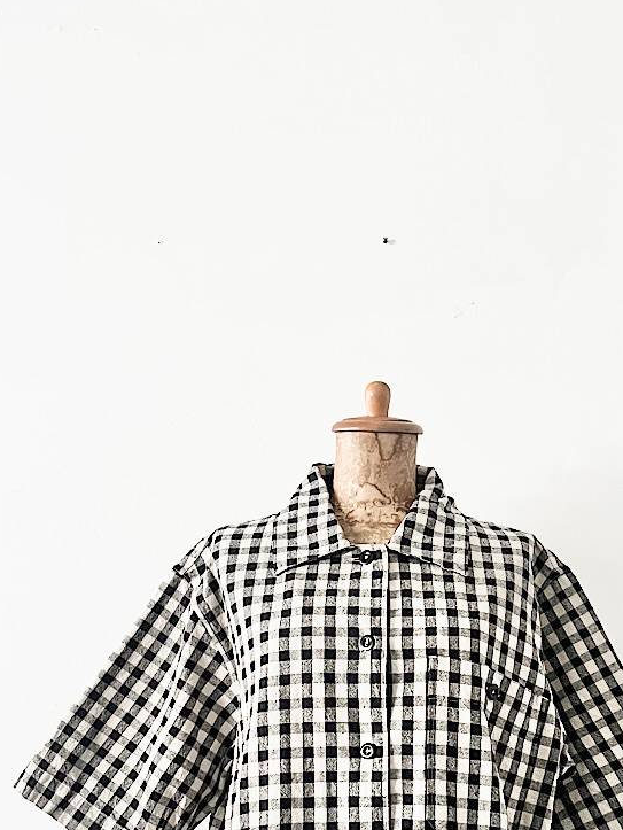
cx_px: 360
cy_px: 667
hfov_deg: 31.5
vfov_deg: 39.6
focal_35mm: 46
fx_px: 1103
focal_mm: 5.1
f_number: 1.6
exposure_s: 1/60
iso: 250
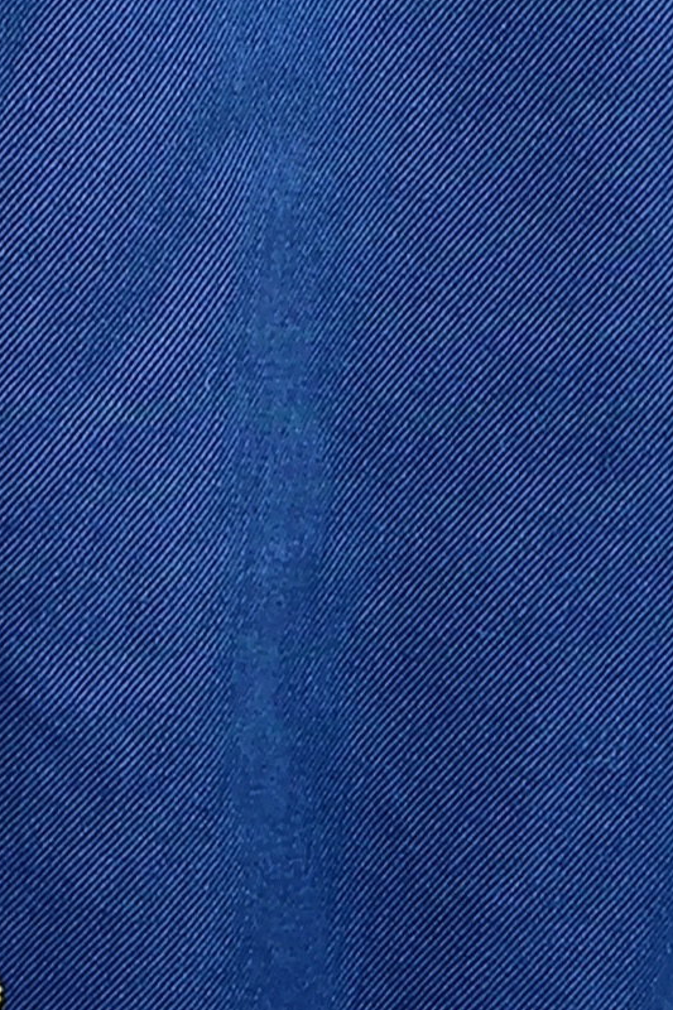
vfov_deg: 11.5
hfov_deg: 7.5
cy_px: -177
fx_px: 4909
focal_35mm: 175
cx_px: -783
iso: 100
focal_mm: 6.92
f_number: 1.9
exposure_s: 1/100
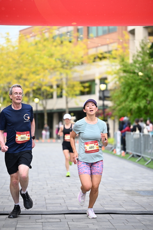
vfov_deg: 18.6
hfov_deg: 12.5
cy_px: 115
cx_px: 76
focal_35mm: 110
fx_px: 701
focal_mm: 110
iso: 1000
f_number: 2.8
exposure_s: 1/2000
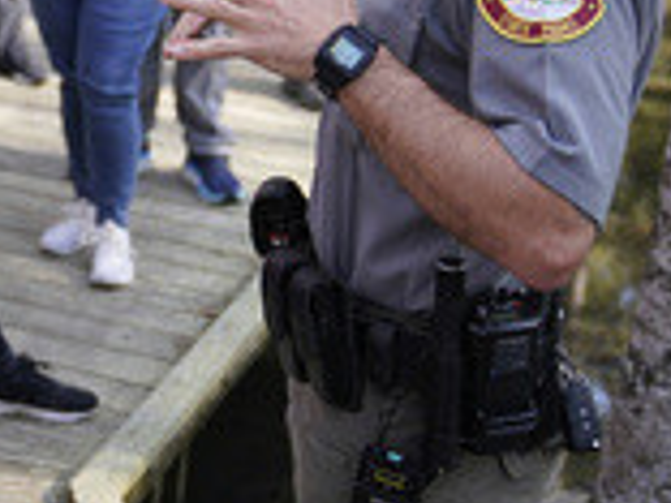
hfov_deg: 19.5
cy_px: 71
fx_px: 1900
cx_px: 26
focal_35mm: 98
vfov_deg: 15.0
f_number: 2.8
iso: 800
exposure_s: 1/1600
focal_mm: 31
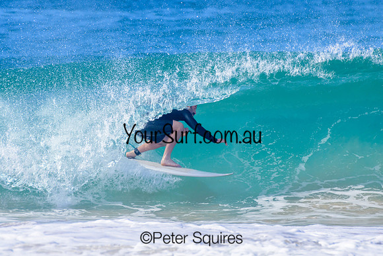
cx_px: 192
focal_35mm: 1000
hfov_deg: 2.1
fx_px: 10641
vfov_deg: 1.4
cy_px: 128
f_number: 11
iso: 1250
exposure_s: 1/2000
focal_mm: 1000
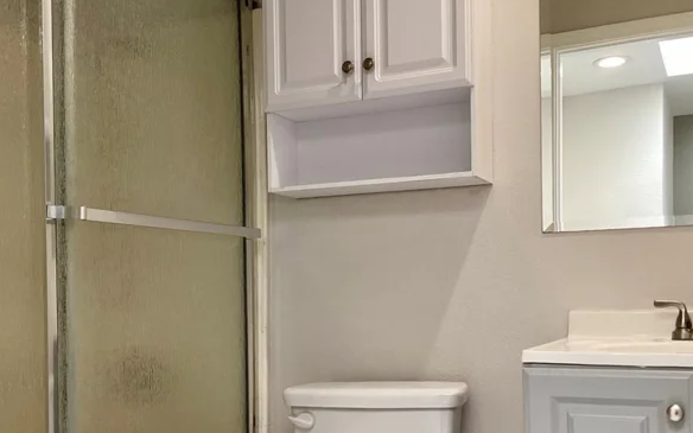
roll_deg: -0.3
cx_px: 365
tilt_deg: +0.0
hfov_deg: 47.2
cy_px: 291
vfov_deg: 30.3
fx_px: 793
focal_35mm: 42
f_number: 2.4
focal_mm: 3.3
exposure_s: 1/50
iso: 64
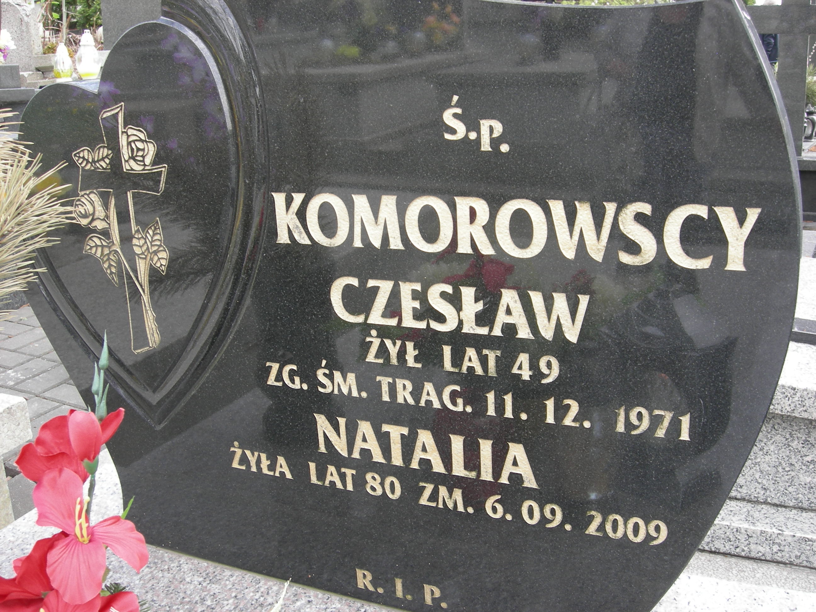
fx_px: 849
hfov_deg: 51.4
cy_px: 306
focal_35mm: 36
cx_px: 408
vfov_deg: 39.7
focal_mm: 7.5
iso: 64
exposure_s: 1/68.5
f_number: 3.8
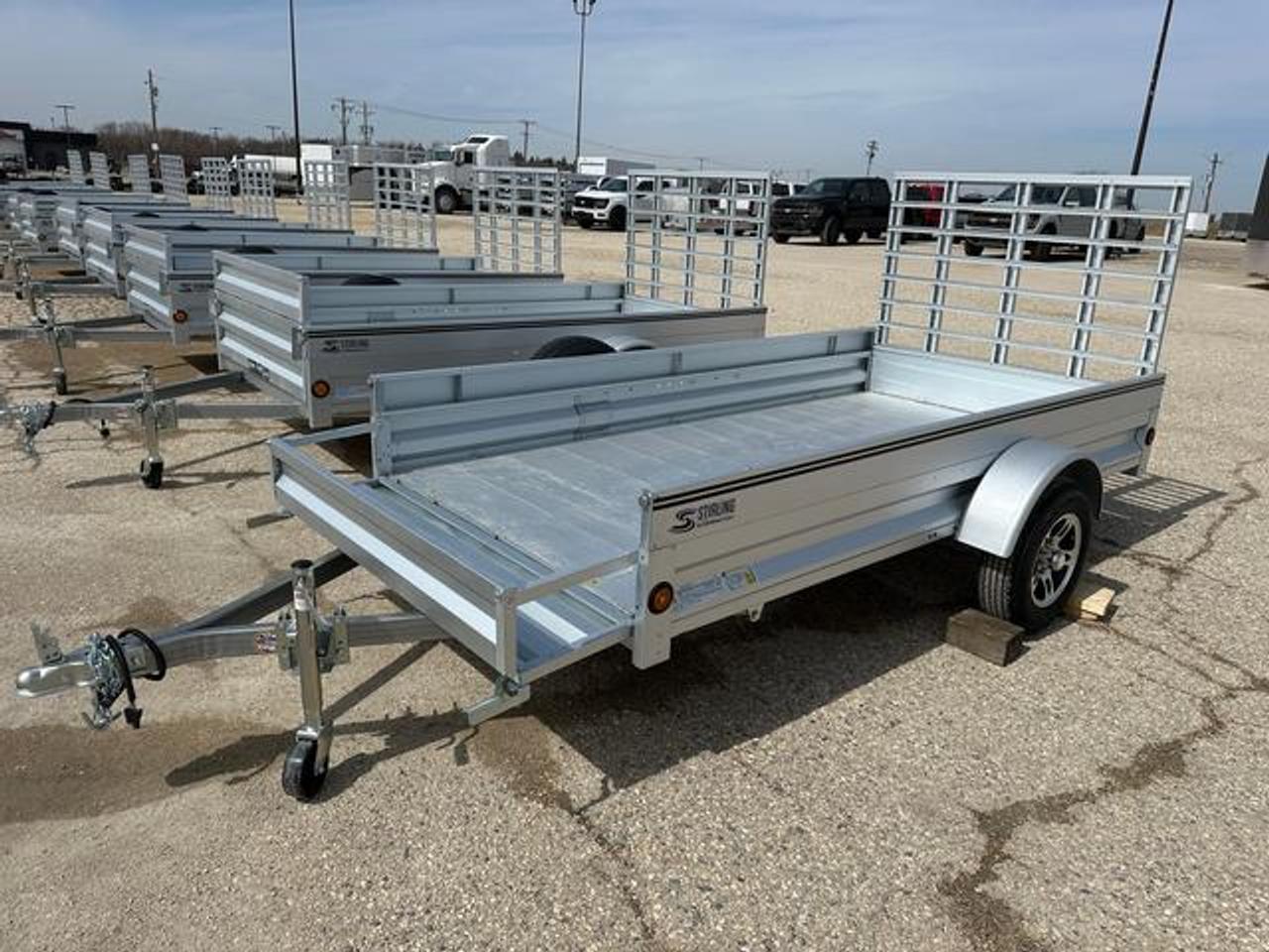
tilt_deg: -16.6
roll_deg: -2.5
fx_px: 880
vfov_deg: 56.8
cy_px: 476
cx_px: 634
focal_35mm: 24
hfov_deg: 71.6
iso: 80
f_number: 1.78
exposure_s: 1/9709
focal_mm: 6.86
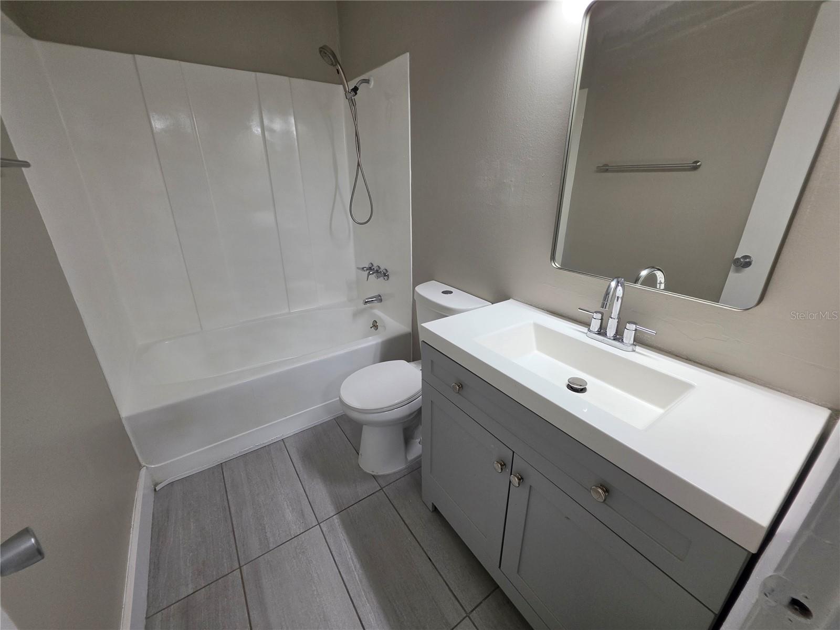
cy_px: 315
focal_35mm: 13
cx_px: 420
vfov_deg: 89.9
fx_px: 315
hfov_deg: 106.2
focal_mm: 2.2
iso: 80
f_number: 1.9
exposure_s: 1/120
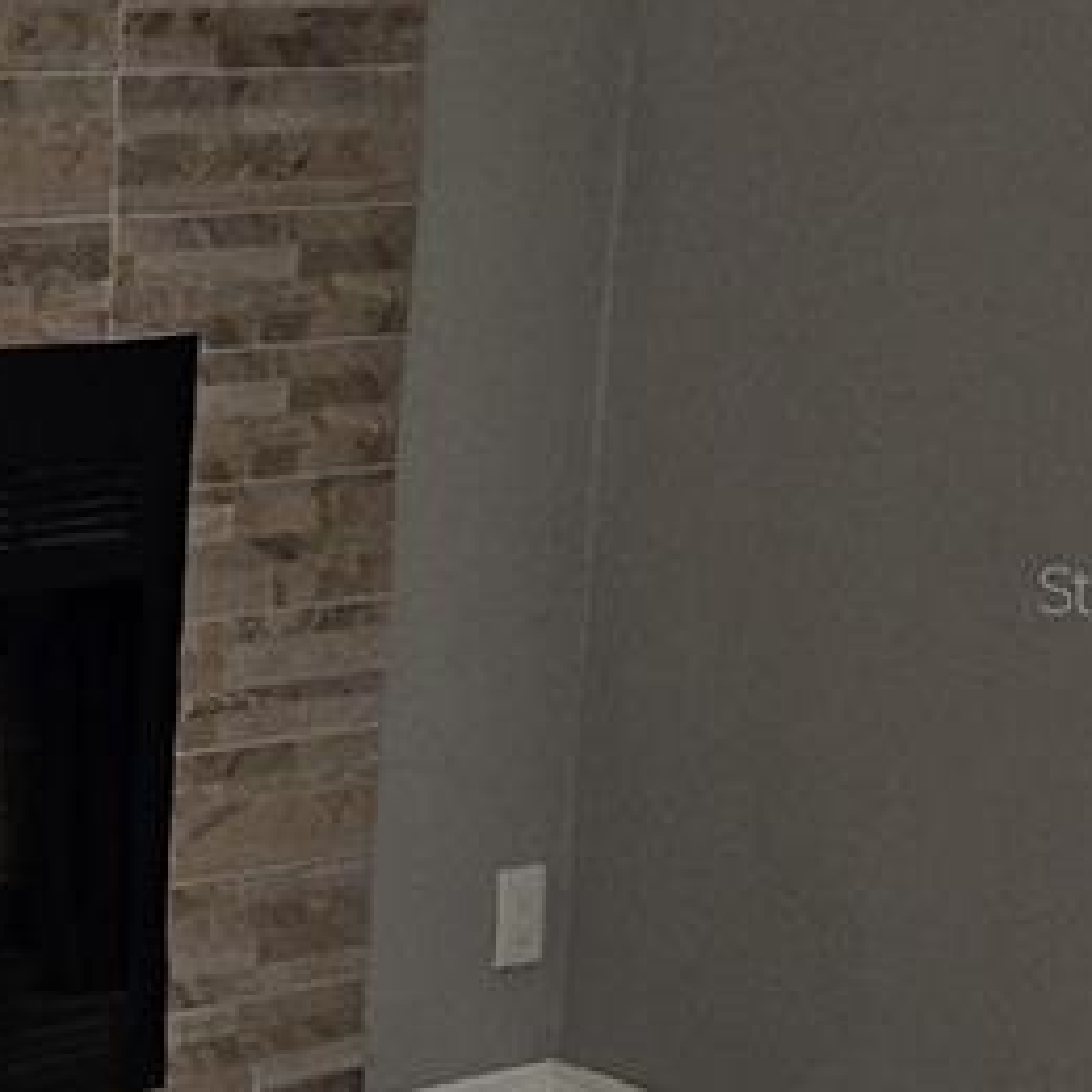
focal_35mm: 94
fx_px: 3355
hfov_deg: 16.8
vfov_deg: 18.5
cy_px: 588
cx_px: -554
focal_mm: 5.4
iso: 100
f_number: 1.8
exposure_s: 1/40
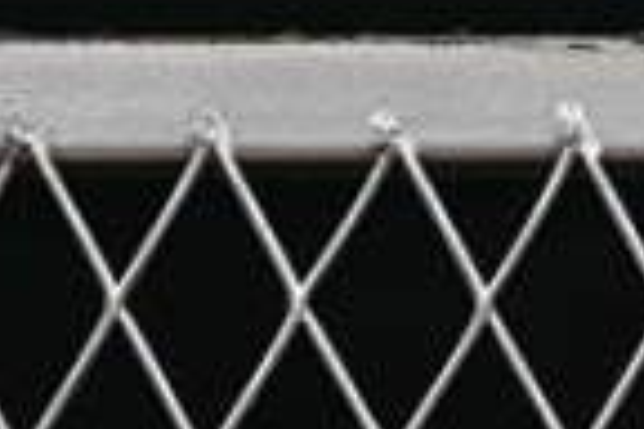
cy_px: -626
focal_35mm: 381
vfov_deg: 3.6
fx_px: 6815
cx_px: 1521
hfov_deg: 5.2
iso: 160
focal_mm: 50
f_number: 8
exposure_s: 1/80
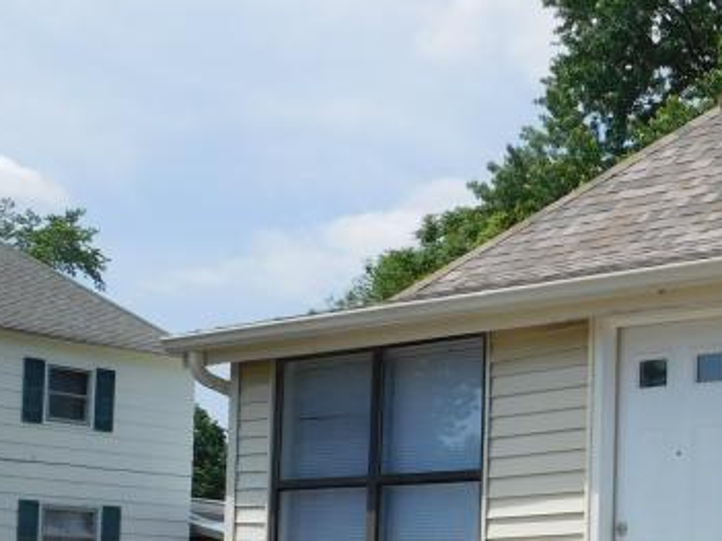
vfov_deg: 19.4
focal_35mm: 73
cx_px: 778
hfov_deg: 25.0
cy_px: 576
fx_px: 1522
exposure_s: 1/500
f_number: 6.2
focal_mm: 4.5
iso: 125
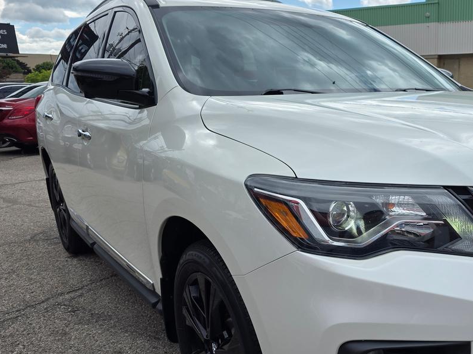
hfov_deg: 47.5
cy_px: 237
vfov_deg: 38.2
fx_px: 506
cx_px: 377
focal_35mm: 37
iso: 80
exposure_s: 1/4434
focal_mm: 6.3
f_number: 1.7
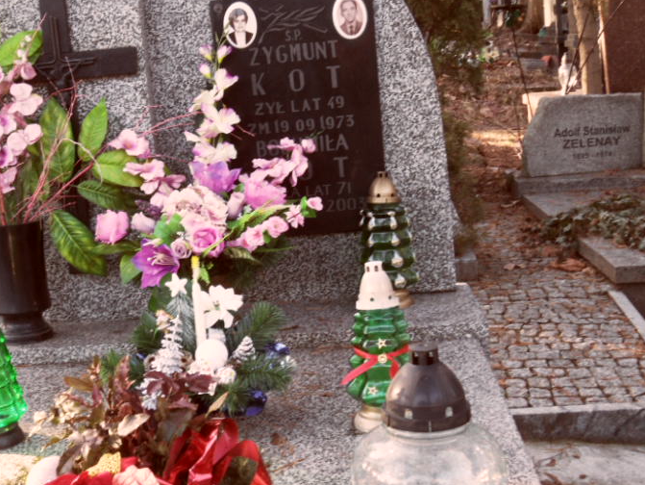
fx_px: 1137
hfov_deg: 31.3
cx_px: 186
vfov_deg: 24.0
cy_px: 241
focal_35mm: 61
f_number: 3.6
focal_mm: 6.5
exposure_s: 1/60
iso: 100
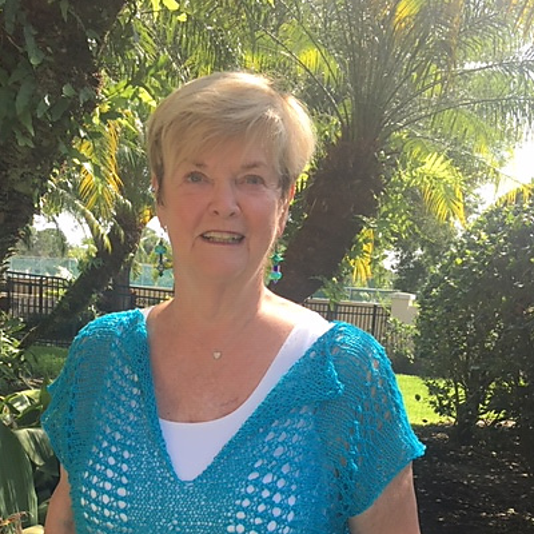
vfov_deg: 39.5
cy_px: 419
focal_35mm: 41
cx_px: 224
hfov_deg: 40.8
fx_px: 716
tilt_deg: -9.1
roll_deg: -4.1
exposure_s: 1/319
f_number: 2.2
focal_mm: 4.15
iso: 25
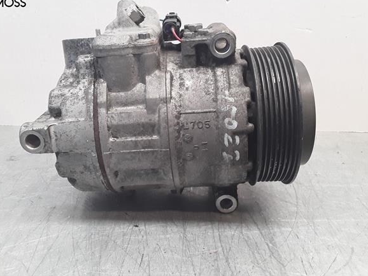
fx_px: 330
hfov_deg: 58.3
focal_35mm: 31
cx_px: 178
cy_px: 125
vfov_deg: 45.4
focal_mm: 2.91
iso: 80
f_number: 1.9
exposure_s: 1/50
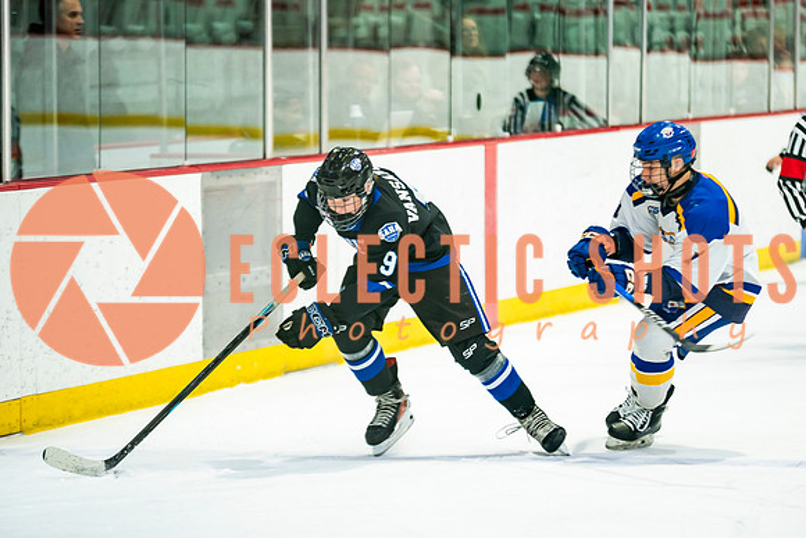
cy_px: 241
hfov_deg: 8.2
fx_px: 5613
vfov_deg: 5.5
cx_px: 490
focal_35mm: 251
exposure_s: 1/640
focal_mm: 190
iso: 640
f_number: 2.8
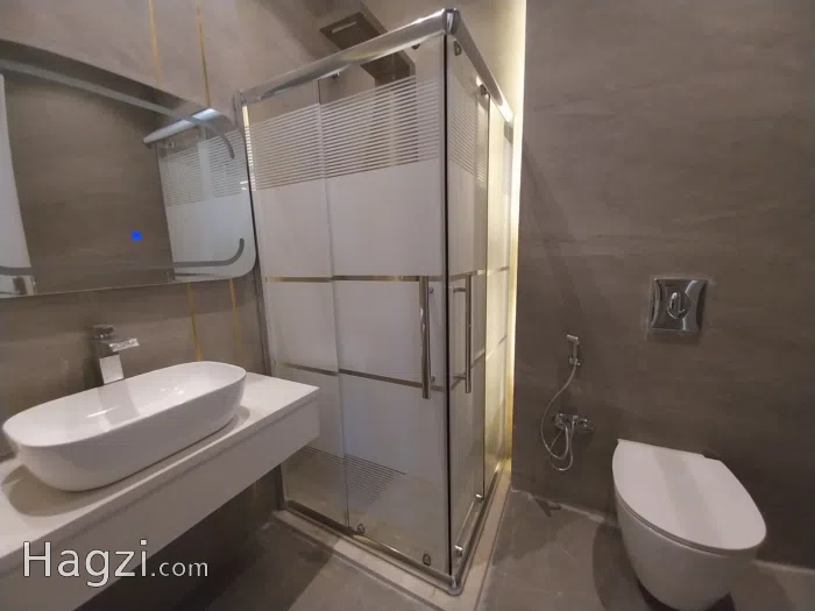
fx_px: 306
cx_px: 408
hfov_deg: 106.2
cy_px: 306
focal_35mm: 13
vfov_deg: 89.9
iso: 200
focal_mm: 1.3
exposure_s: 1/33
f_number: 2.2
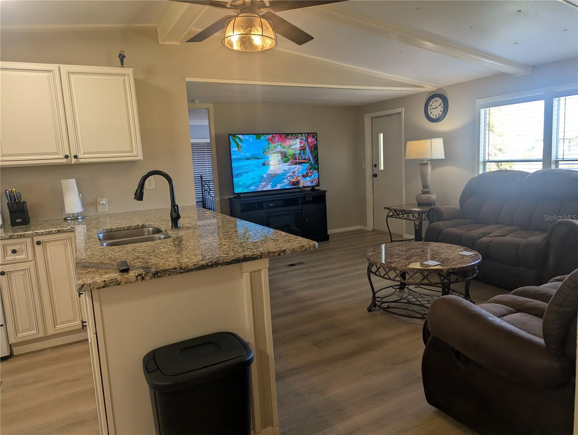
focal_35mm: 24
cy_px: 218
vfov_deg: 56.9
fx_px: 401
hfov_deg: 71.5
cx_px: 289
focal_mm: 6.81
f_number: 1.85
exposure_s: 1/92
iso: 48
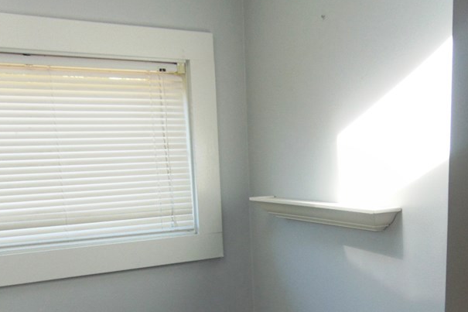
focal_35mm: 44
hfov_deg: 44.2
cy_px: 275
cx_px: 285
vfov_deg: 29.4
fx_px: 572
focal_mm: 4.5
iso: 80
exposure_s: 1/30
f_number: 3
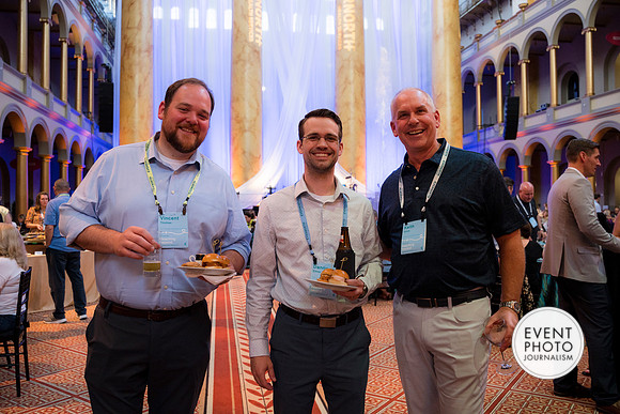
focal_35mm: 30
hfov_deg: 62.6
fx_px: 510
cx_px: 310
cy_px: 207
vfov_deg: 44.2
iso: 800
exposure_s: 1/100
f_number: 4
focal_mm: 29.5
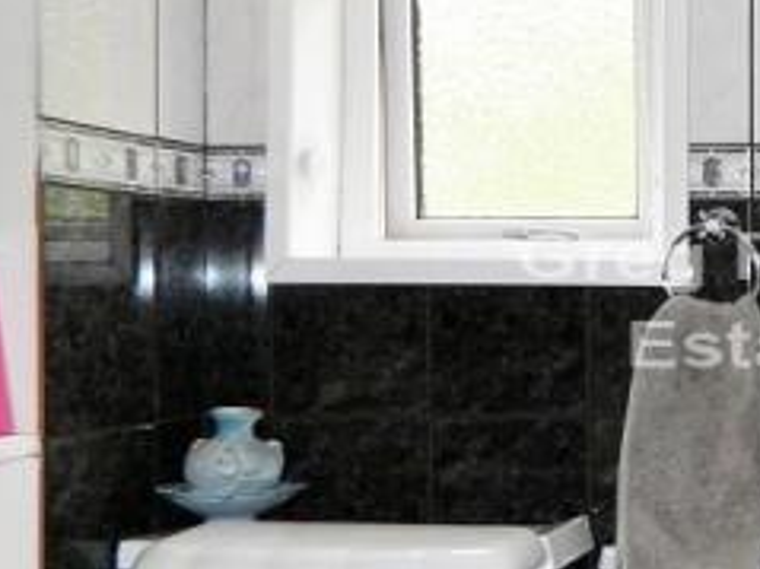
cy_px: 304
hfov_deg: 28.0
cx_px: 897
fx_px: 1339
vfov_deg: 24.0
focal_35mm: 61
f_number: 3.1
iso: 200
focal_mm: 4.5
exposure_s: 1/30
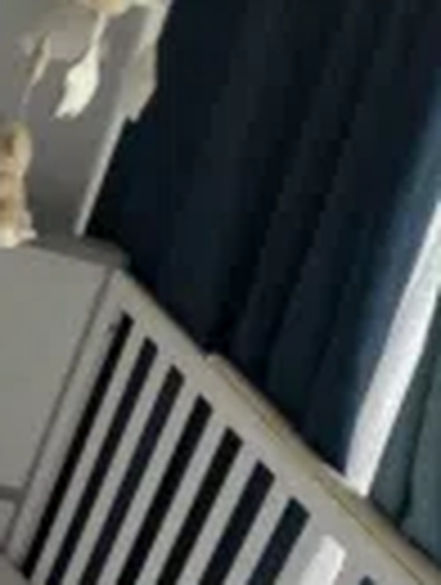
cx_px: 112
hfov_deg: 17.7
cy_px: 716
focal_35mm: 83
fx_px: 1405
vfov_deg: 21.7
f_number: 1.8
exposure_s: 1/50
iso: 250
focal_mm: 4
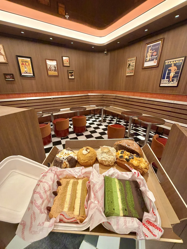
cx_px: 94
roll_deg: +0.3
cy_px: 124
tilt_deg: -21.5
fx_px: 101
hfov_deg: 85.7
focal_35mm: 14
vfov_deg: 102.1
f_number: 2.2
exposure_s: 1/50
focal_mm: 2.22
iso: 200
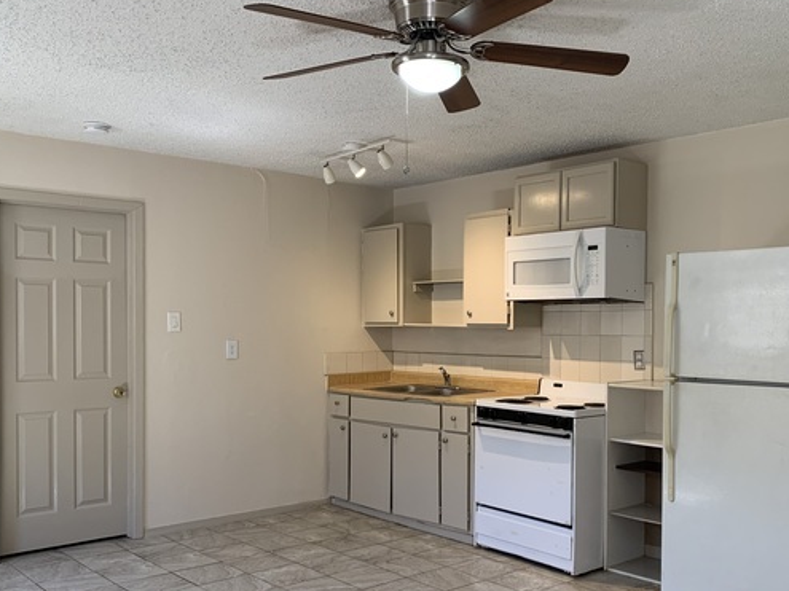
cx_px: 431
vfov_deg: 40.5
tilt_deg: -1.4
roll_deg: -0.3
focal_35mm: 35
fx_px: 798
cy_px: 349
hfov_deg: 52.6
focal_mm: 4.25
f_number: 1.8
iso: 100
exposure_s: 1/120
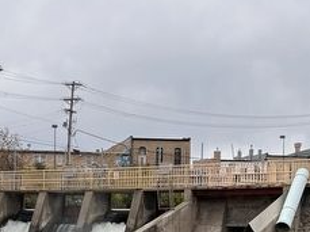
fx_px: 814
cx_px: 103
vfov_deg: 15.8
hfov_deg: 21.5
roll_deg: -0.5
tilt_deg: -0.4
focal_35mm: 91
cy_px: 239
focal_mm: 5.7
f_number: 1.5
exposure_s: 1/164
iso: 40
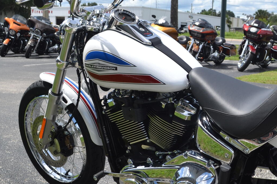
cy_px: 114
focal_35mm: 64
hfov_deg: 30.5
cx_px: 227
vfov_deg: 21.2
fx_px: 492
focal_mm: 22
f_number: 7.1
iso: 100
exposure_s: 1/250
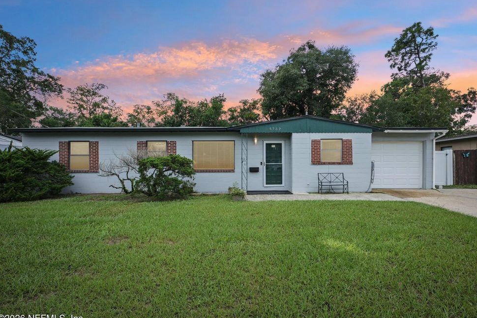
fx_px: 252
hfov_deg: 86.9
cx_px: 248
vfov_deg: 64.5
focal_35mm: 19
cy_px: 166
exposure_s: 1/90
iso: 100
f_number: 8
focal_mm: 18
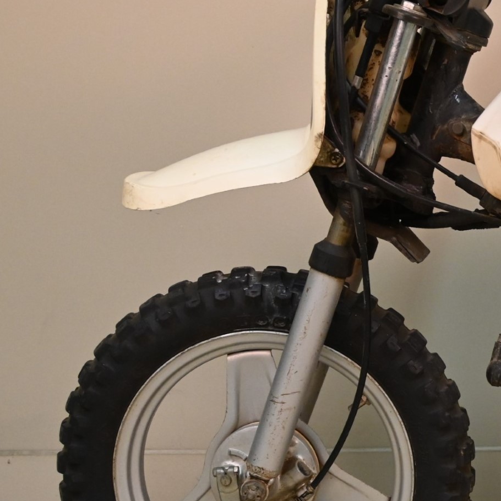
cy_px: 323
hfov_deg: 15.3
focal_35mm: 107
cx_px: 709
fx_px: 1746
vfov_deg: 16.3
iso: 1250
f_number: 4.5
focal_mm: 27.5
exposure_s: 1/125
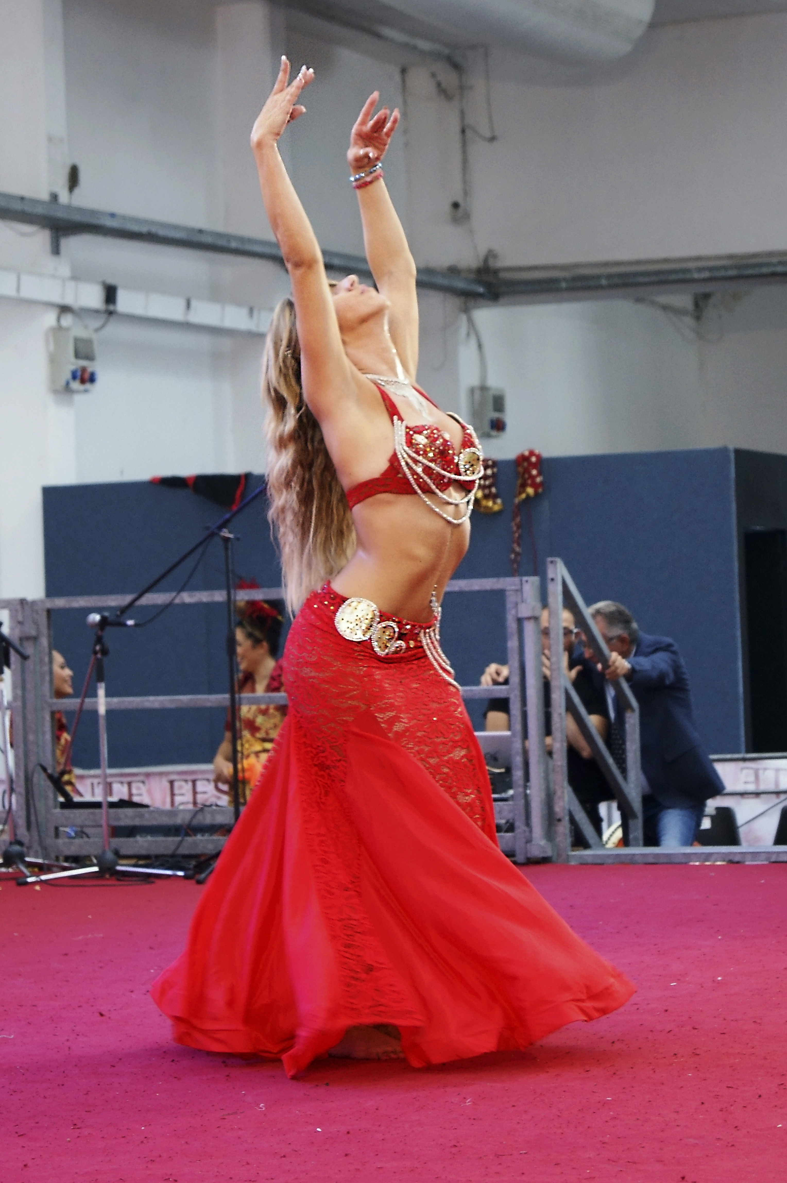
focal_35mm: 82
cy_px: 592
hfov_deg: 16.5
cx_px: 394
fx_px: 2708
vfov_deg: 24.6
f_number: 5.6
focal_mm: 55
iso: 800
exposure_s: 1/50
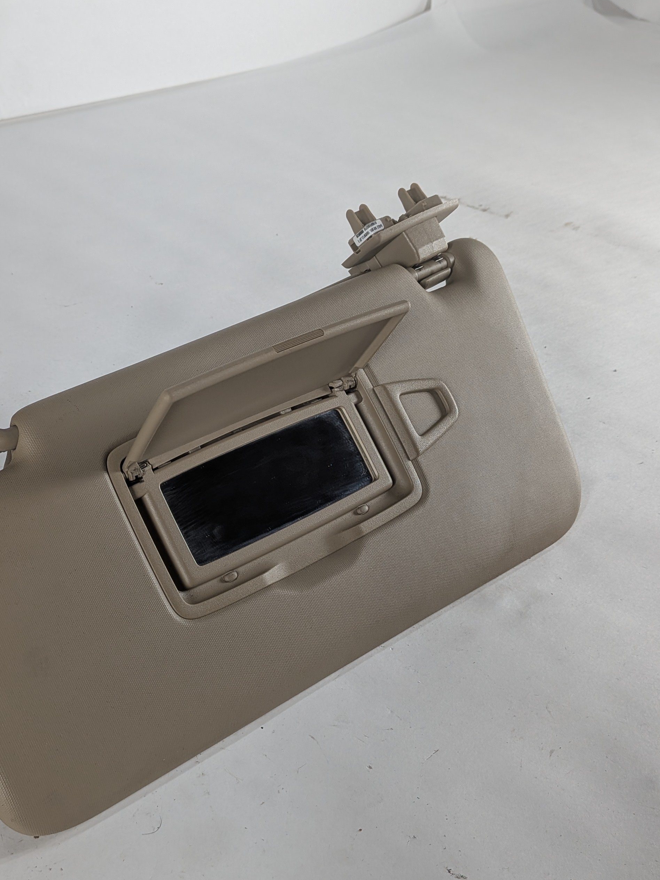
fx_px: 966
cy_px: 466
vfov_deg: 48.9
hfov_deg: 37.1
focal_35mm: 38
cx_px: 188
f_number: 1.7
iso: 33
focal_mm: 4.53
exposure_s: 1/325
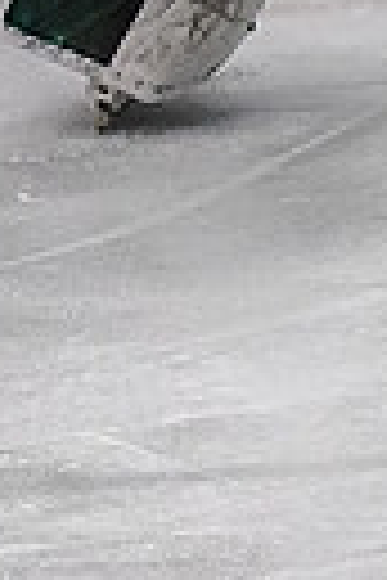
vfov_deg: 2.9
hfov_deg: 1.9
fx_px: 11416
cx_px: 556
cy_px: -430
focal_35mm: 708
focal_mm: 70
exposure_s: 1/800
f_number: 3.5
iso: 1250
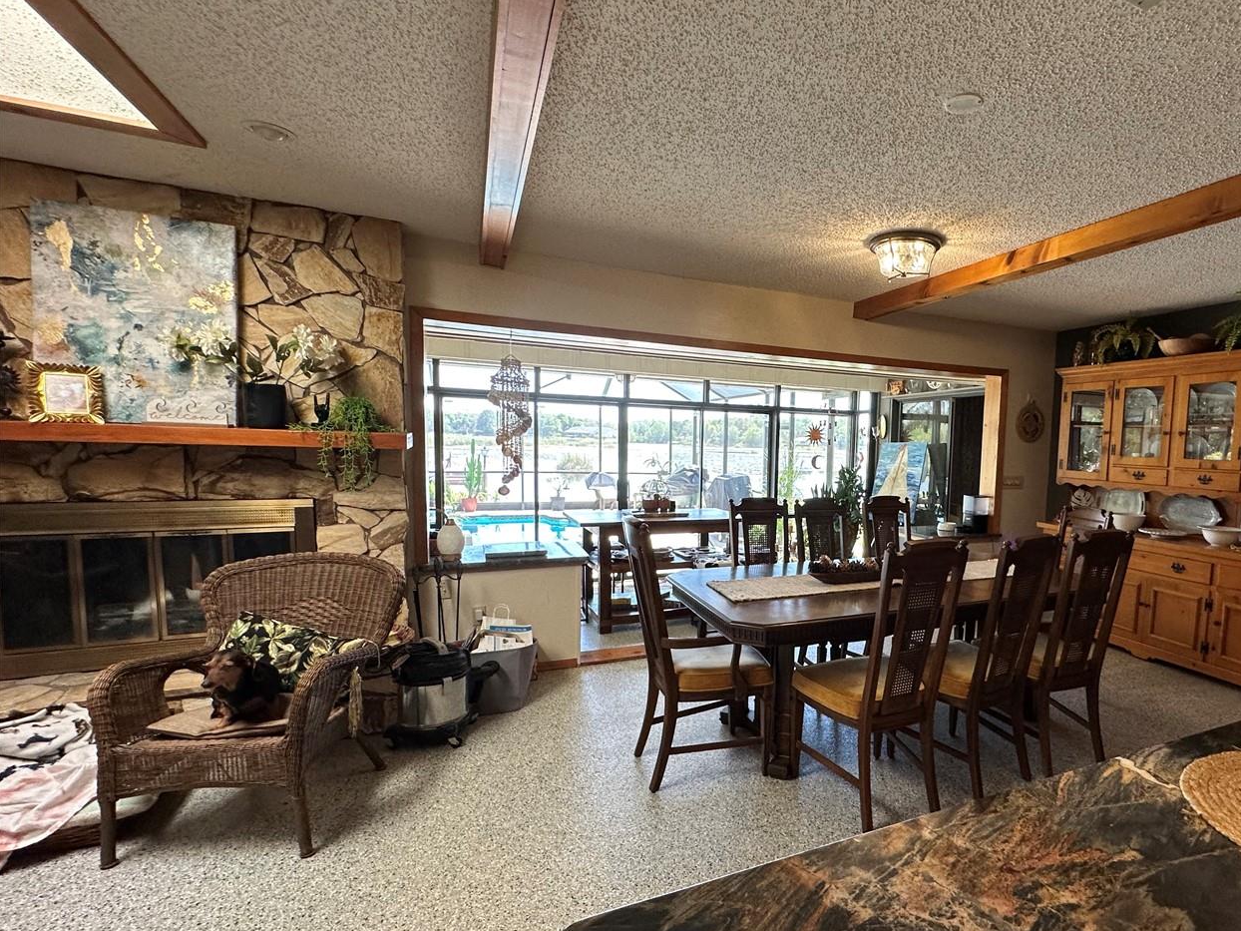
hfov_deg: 85.6
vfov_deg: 71.5
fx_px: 645
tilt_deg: -5.9
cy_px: 501
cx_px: 796
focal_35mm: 18
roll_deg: -1.5
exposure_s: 1/120
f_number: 2.2
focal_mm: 2.22
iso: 160
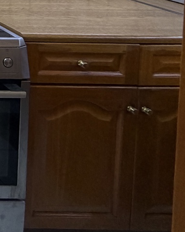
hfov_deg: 14.6
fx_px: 376
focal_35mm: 55
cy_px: -102
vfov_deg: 26.4
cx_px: -274
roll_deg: +0.0
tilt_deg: -2.7
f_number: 2.2
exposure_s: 1/100
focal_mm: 2.22
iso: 250
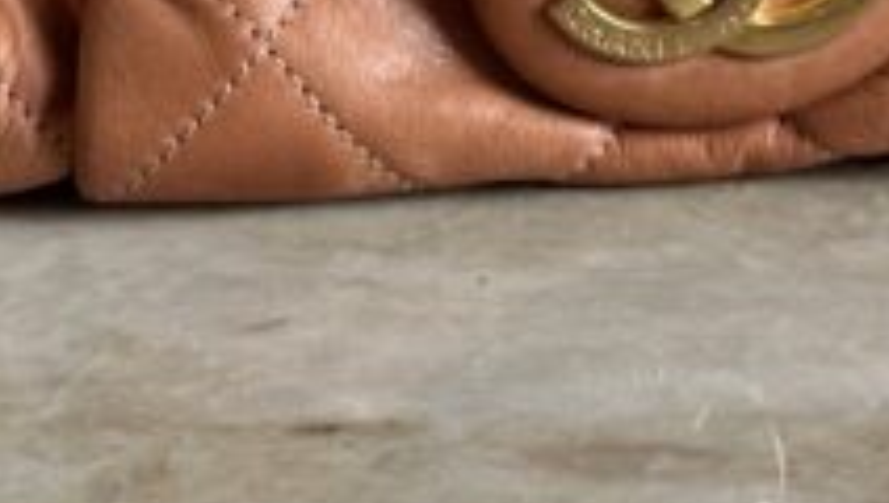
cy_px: -503
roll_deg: +0.4
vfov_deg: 9.1
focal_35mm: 126
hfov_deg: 17.0
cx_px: 461
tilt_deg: -6.5
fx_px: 2975
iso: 80
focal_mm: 6.86
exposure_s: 1/709
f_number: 1.78
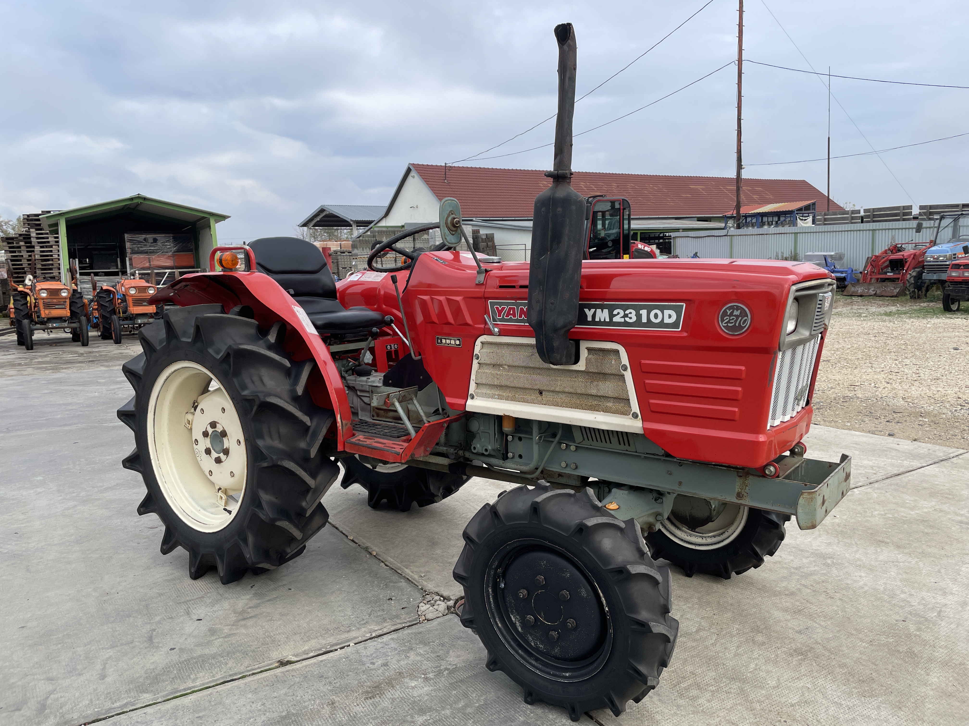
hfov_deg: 67.3
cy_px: 363
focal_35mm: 26
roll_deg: +1.5
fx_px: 728
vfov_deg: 53.1
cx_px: 484
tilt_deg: -9.0
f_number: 1.6
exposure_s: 1/1208
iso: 32
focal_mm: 4.2
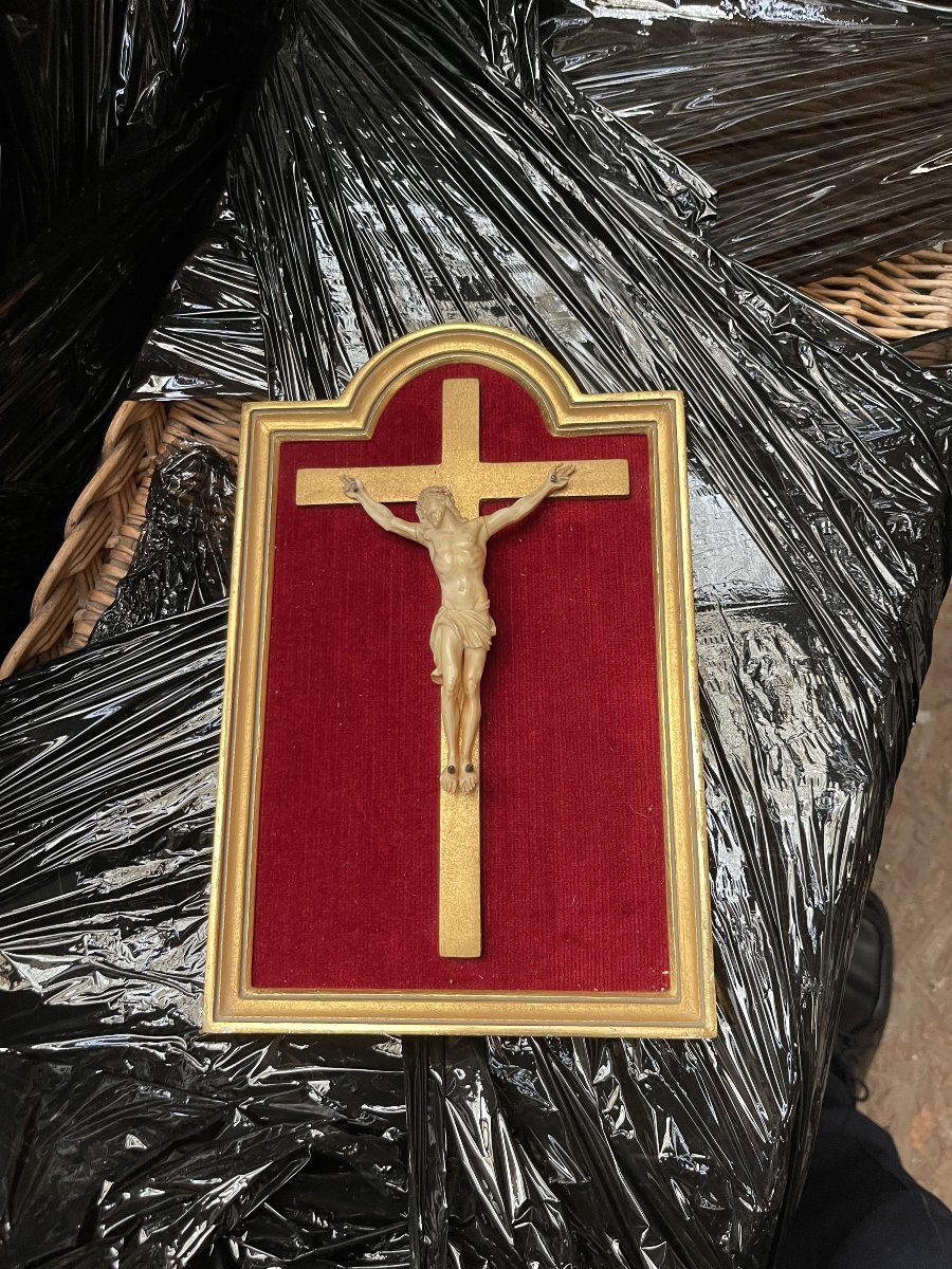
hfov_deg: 54.9
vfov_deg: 69.4
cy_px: 634
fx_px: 917
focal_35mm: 25
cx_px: 476
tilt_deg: -78.6
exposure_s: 1/60
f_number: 1.6
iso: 320
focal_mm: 5.1
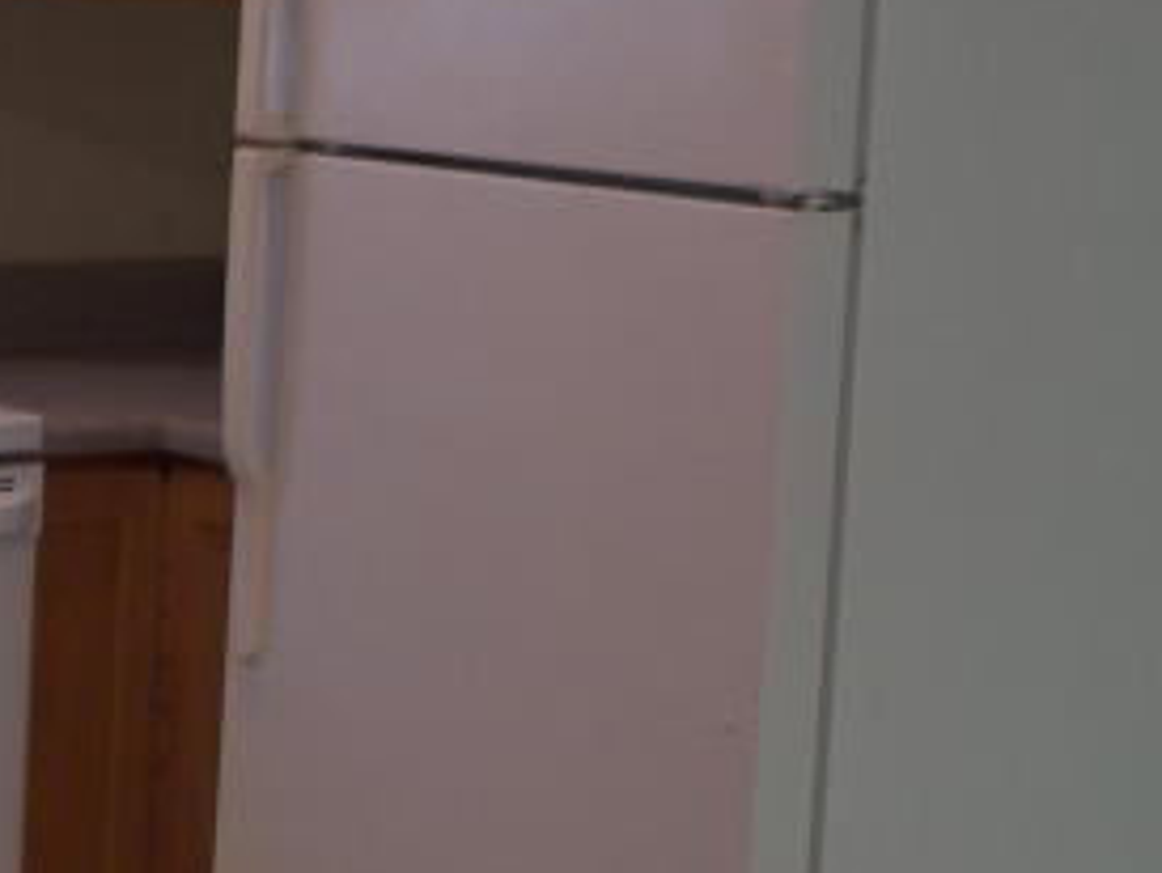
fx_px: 5140
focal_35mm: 153
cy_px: 144
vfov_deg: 9.7
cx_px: -462
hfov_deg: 12.4
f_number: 3.2
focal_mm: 8.5
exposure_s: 1/13
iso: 50
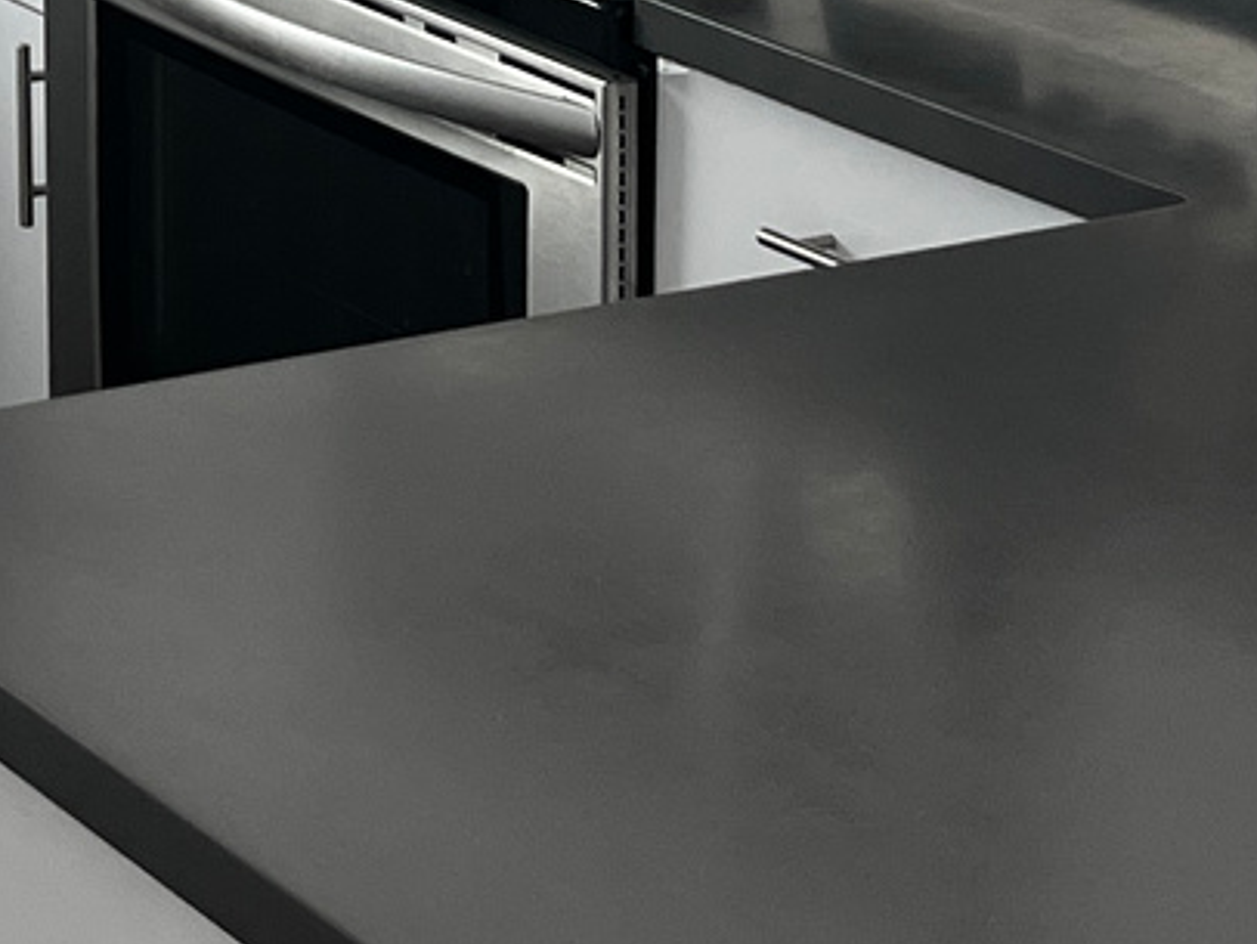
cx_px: -285
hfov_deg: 14.5
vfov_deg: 10.9
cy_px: -443
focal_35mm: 131
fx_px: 4760
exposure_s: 1/120
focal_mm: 5.1
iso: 64
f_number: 1.6
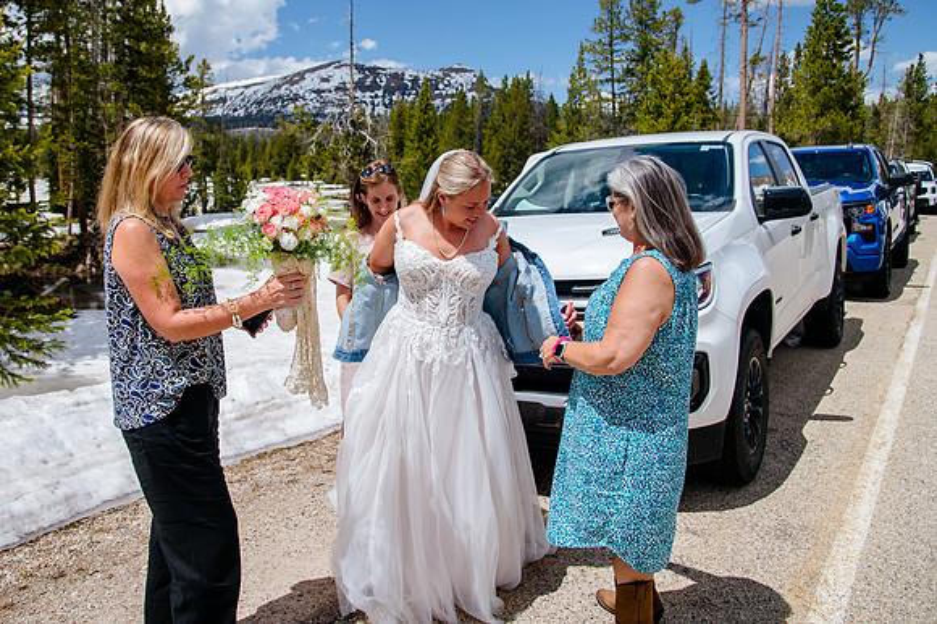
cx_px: 396
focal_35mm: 31
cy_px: 239
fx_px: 796
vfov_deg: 42.5
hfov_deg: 60.7
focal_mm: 24
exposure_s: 1/500
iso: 200
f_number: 5
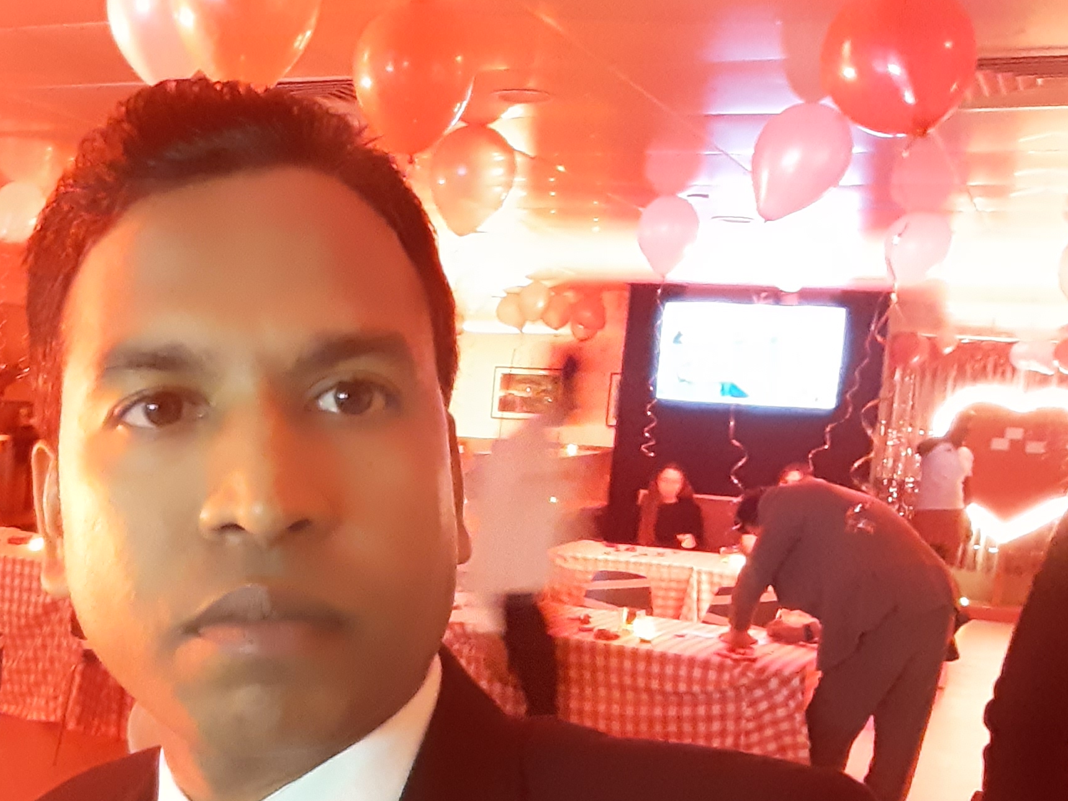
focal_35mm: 47
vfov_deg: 30.5
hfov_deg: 39.5
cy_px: 562
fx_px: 1450
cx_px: 291
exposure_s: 1/8
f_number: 2
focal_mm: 2.61
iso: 640
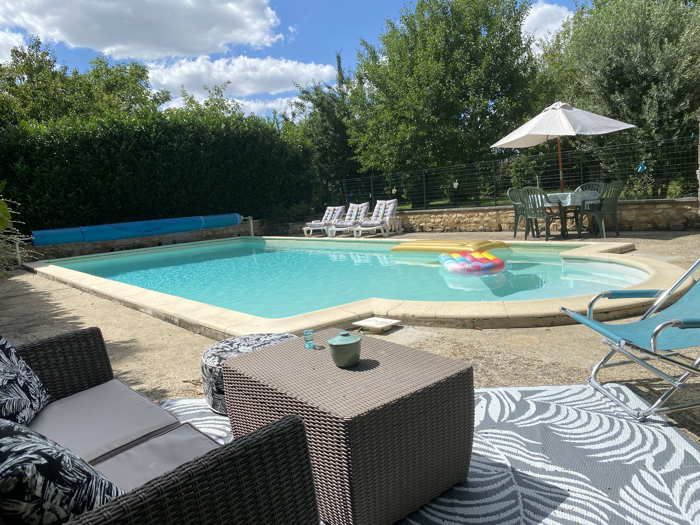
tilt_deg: -6.4
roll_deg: +4.4
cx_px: 350
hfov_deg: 67.3
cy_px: 262
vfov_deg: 53.1
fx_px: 526
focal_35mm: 26
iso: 32
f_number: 1.8
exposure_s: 1/4115
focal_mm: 4.25
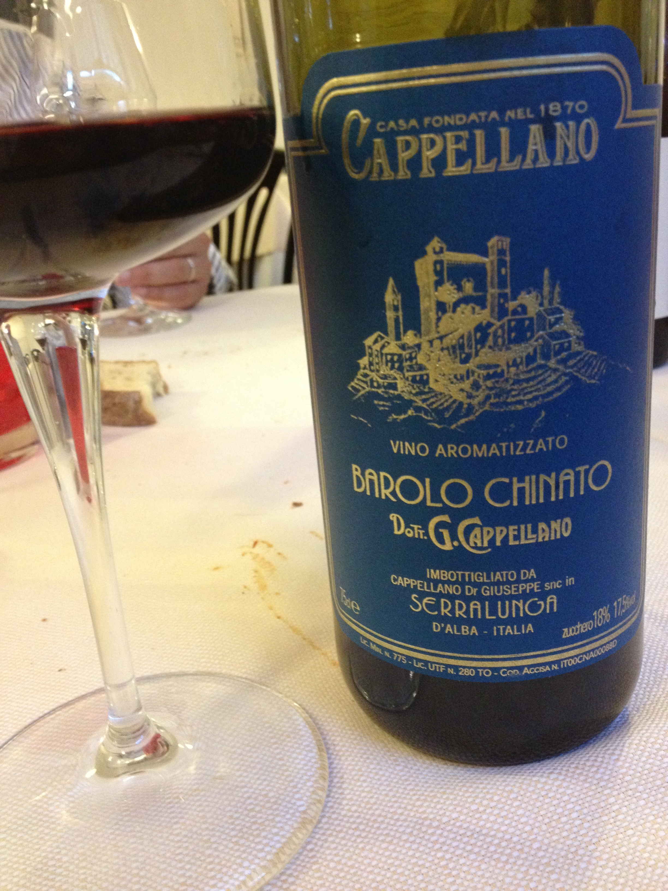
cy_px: 446
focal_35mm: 35
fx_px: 901
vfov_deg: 52.6
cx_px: 334
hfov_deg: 40.7
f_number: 2.4
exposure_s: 1/15
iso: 400
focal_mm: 4.28
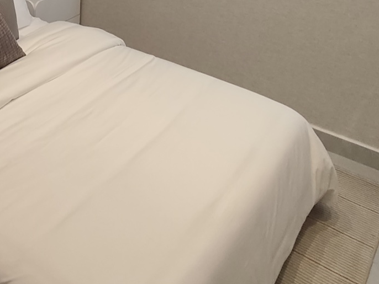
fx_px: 460
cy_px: 20
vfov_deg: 32.4
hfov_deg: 41.4
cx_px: 41
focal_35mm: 42
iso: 160
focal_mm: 1.65
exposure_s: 1/100
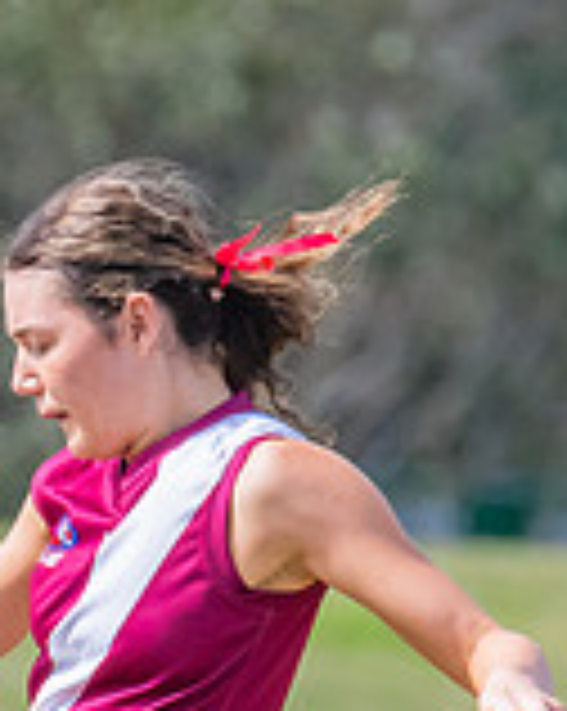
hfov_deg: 0.7
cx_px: -63
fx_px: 48087
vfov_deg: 0.8
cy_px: 627
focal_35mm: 2288
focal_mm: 420
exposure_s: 1/1250
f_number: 9
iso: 800
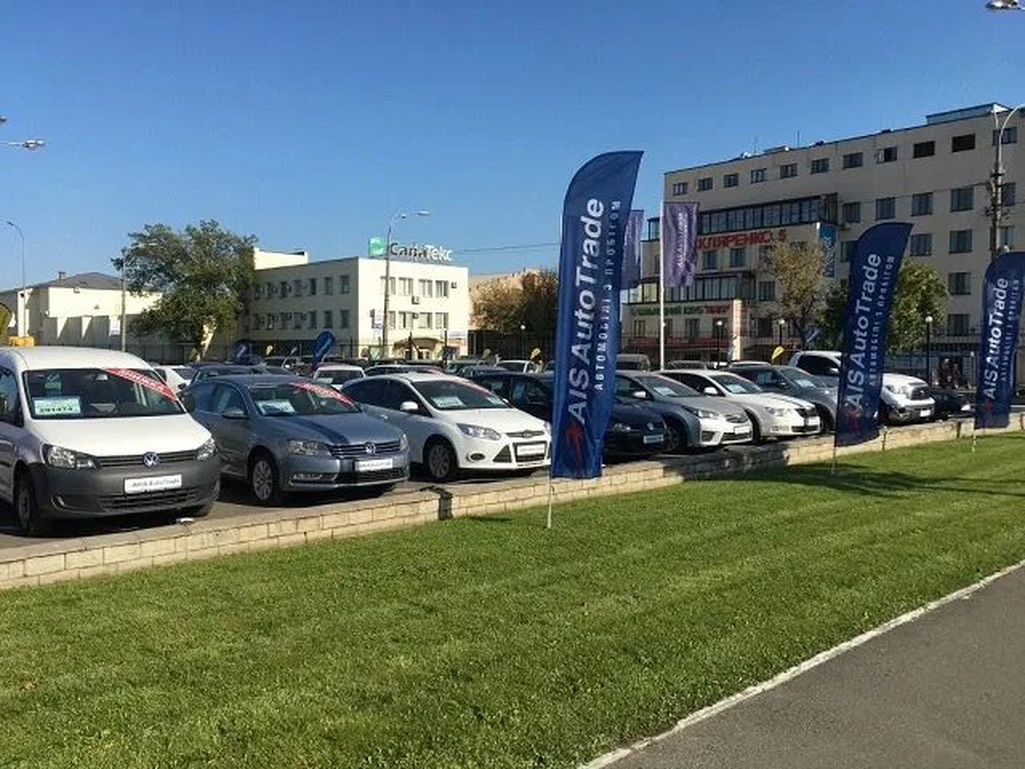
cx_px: 512
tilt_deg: -2.0
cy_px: 384
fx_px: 859
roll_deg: -0.3
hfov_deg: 61.7
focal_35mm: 29
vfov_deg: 48.2
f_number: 2.2
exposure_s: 1/1508
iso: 25
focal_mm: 4.15
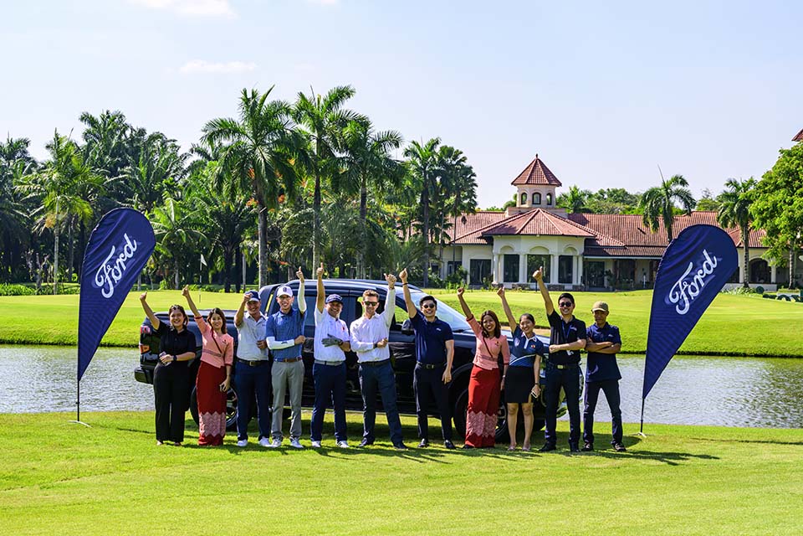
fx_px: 1896
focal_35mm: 85
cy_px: 268
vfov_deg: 16.1
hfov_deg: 23.9
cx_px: 402
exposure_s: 1/500
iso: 220
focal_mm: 85
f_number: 9
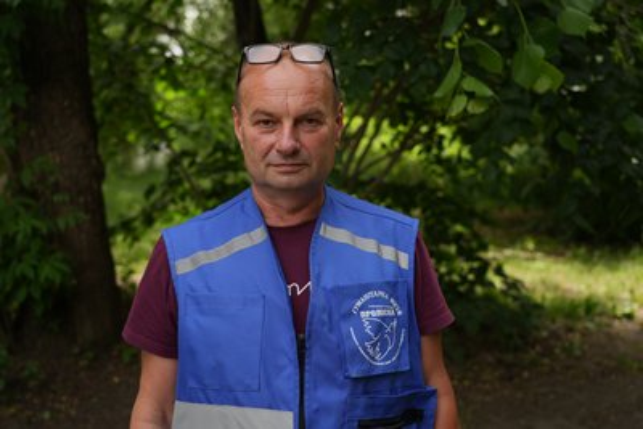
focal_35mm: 44
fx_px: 786
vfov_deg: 30.5
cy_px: 214
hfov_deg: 44.5
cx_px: 322
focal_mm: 44
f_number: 4
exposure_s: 1/320
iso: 100
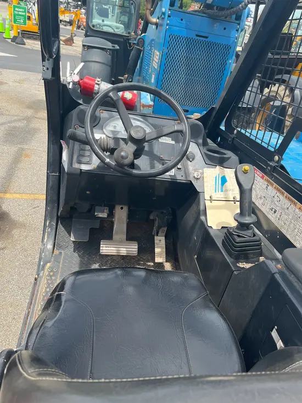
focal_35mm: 26
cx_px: 151
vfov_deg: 67.3
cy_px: 202
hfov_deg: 53.1
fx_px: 302
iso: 50
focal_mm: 5.1
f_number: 1.6
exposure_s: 1/1106
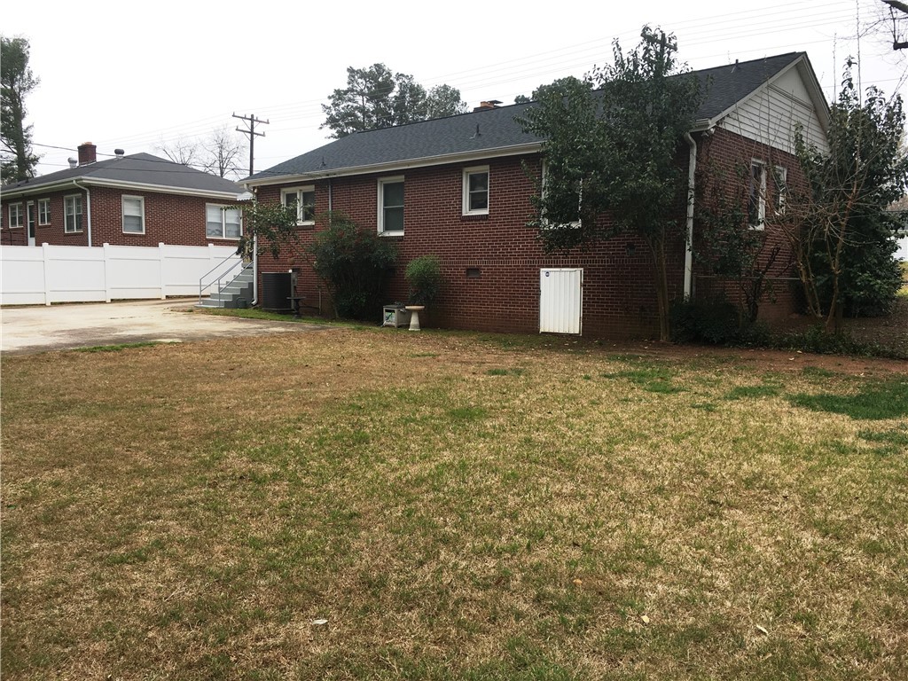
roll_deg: -0.9
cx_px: 454
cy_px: 340
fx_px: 761
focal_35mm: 29
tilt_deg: -3.9
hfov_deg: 61.7
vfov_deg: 48.2
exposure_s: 1/241
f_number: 2.2
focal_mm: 4.15
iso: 25
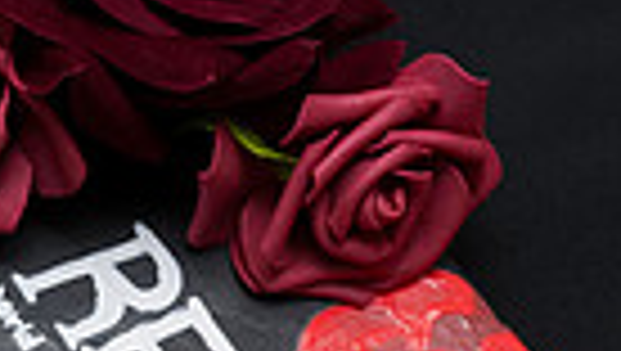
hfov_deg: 10.1
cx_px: -361
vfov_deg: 5.8
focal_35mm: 206
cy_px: 706
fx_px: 3396
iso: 1250
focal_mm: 44
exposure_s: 1/160
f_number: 6.3
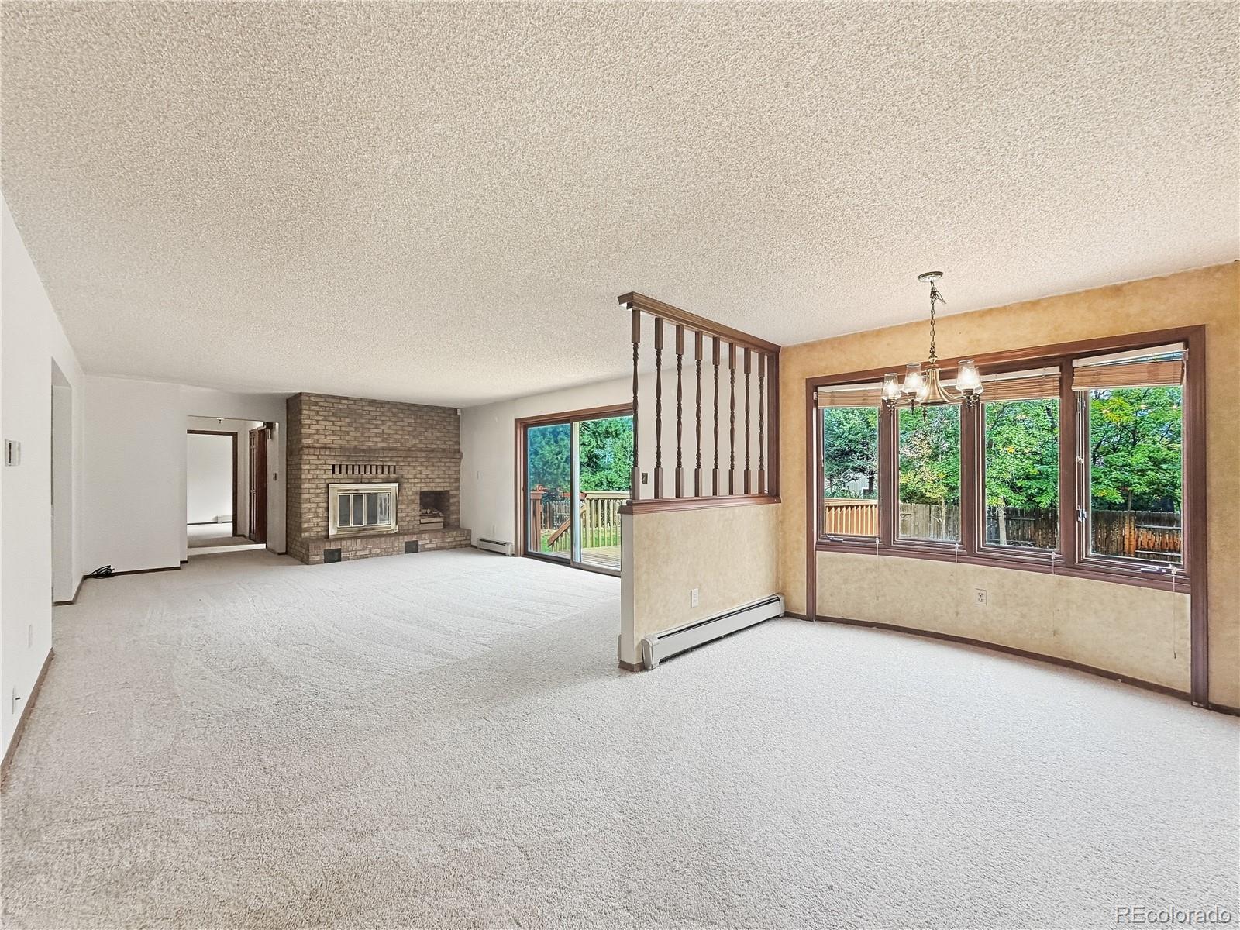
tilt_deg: +1.0
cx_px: 620
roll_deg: +0.8
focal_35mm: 14
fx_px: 502
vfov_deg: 85.7
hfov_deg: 102.1
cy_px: 465
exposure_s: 1/120
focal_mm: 2.2
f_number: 2.2
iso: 125
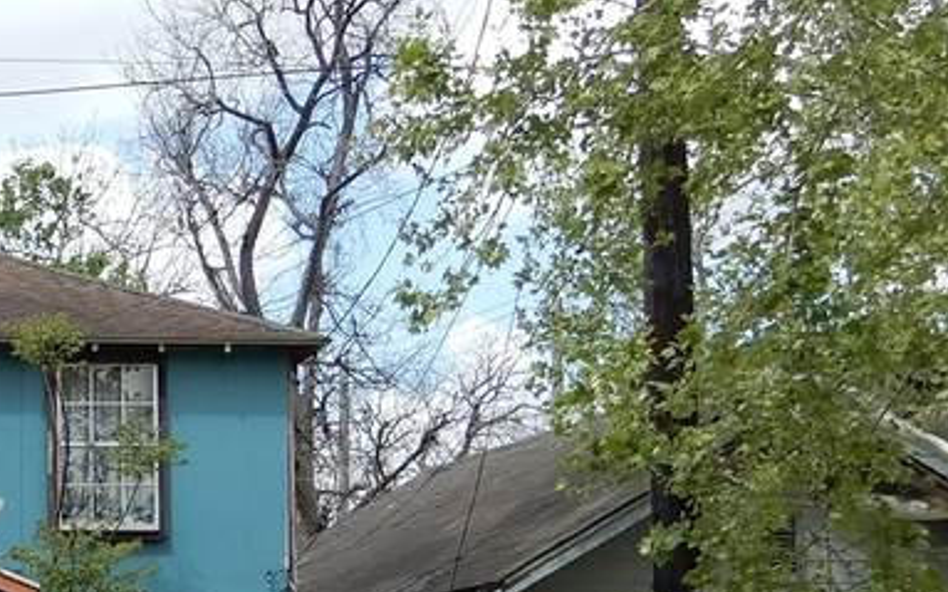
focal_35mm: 85
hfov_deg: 22.0
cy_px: 689
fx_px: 2195
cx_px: -277
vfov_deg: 14.9
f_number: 3.4
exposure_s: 1/640
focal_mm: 4.3
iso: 80
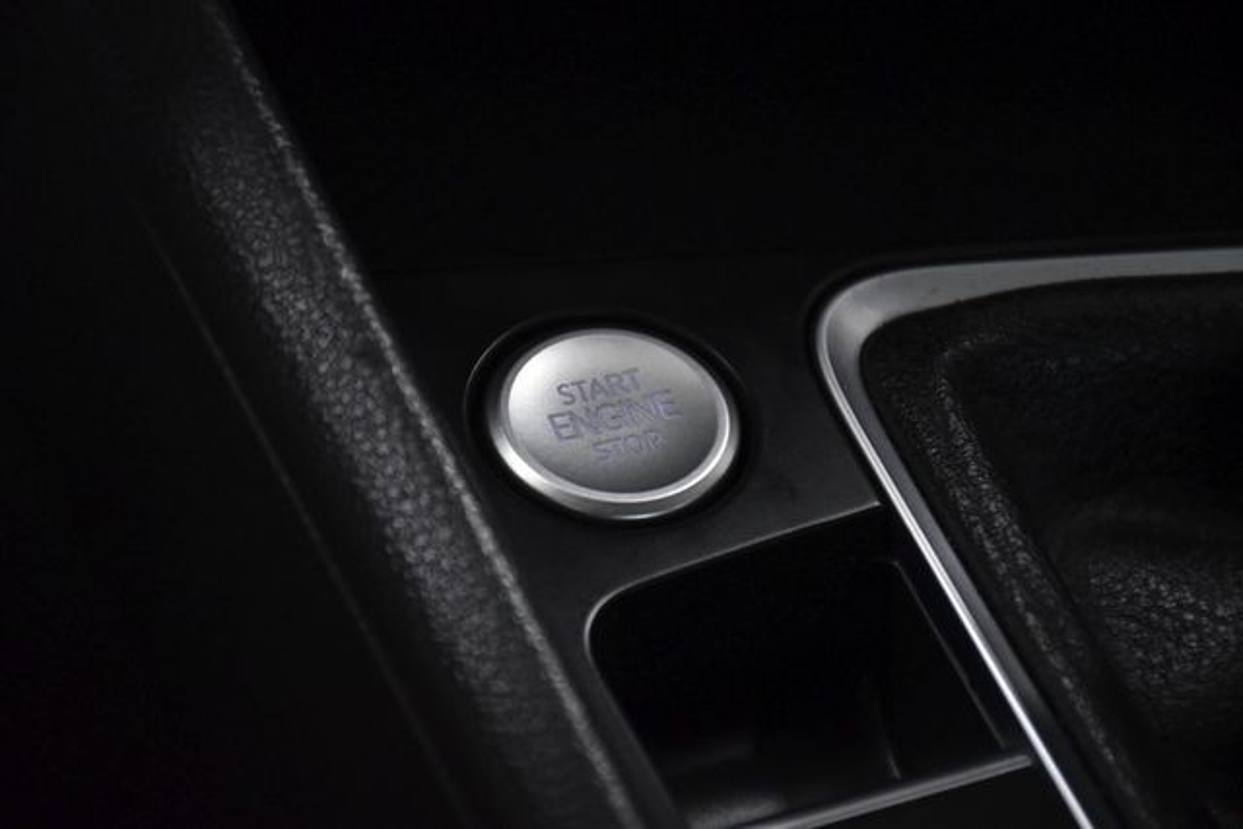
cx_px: 622
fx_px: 7252
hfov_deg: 9.8
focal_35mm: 210
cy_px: 414
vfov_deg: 6.5
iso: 2000
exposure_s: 1/250
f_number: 5.6
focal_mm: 140
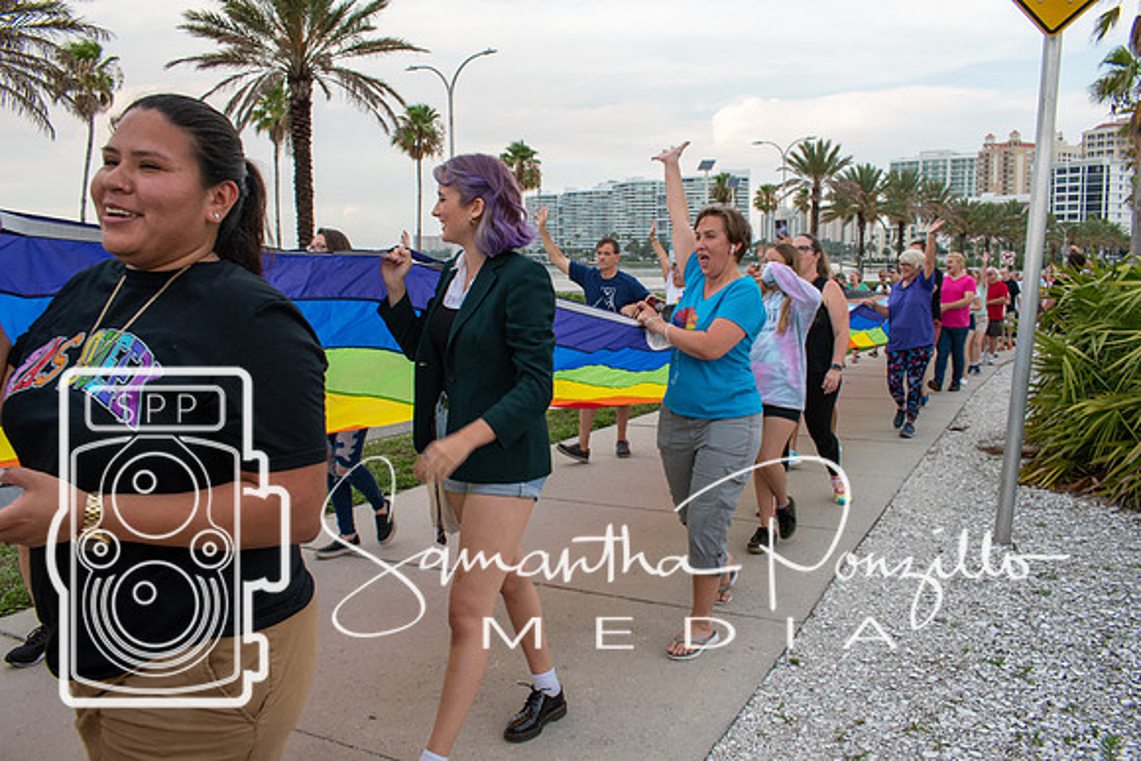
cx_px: 570
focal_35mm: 27
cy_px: 380
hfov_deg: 67.4
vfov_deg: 48.0
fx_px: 856
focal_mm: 18
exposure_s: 1/250
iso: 400
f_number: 8
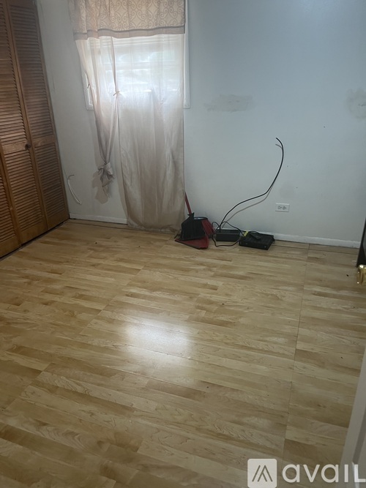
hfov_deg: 53.0
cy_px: 244
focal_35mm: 26
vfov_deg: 67.3
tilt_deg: -25.4
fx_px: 367
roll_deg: +3.1
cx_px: 183
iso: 100
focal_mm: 5.1
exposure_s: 1/60
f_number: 1.6
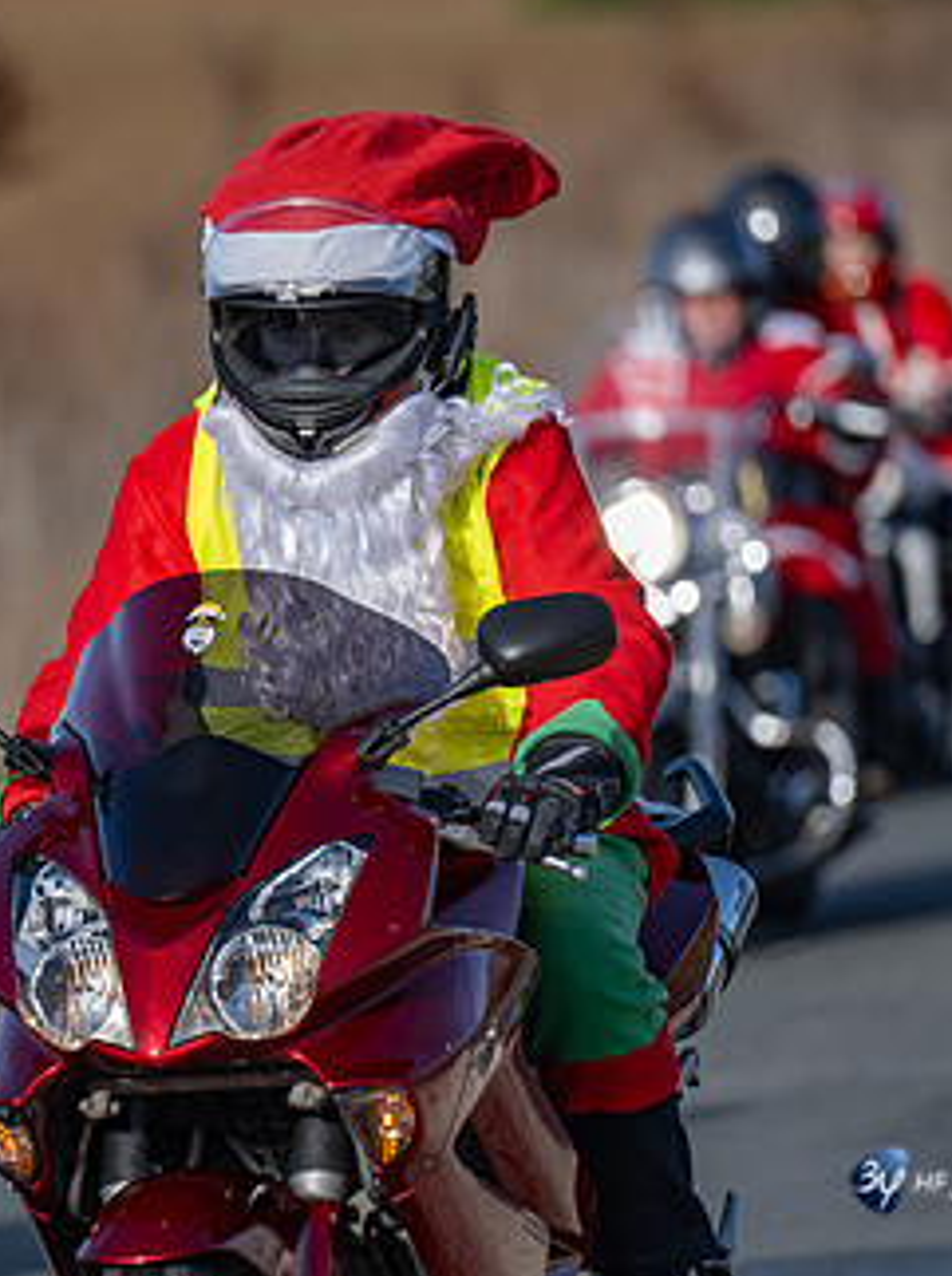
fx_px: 14827
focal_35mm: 403
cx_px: 397
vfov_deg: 4.9
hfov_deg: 3.7
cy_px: 806
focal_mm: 200
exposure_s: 1/1250
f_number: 2.8
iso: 64
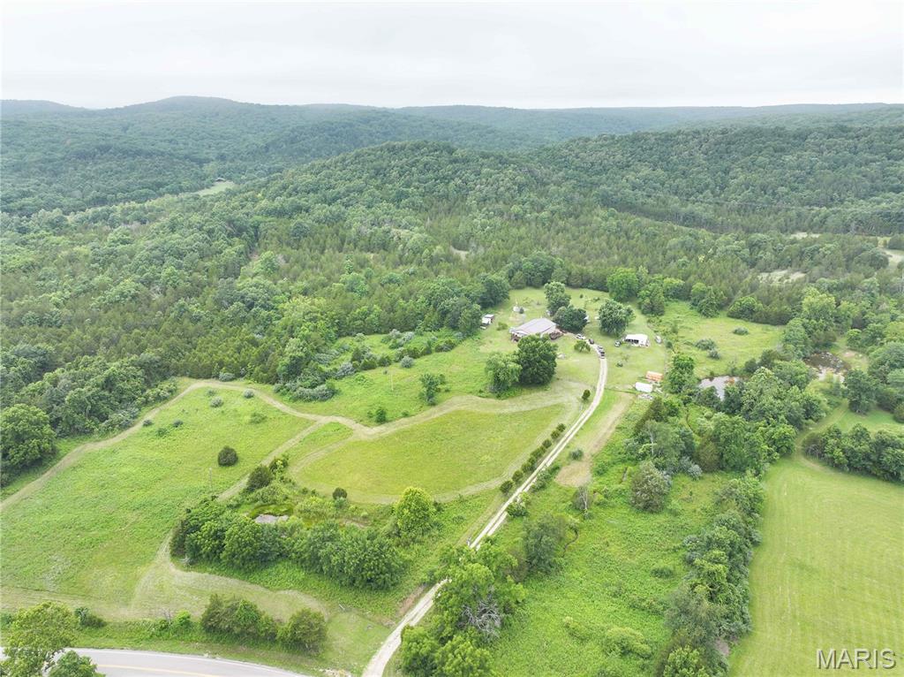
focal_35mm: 24
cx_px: 452
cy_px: 338
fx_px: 626
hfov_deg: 71.6
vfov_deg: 56.7
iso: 100
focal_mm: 12.29
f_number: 2.8
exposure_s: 1/640
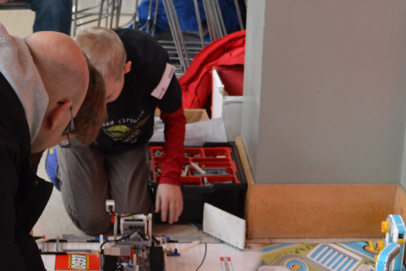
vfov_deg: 11.2
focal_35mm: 119
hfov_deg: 17.2
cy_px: 355
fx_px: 1342
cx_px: 195
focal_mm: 30
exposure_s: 1/40
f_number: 4.5
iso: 400
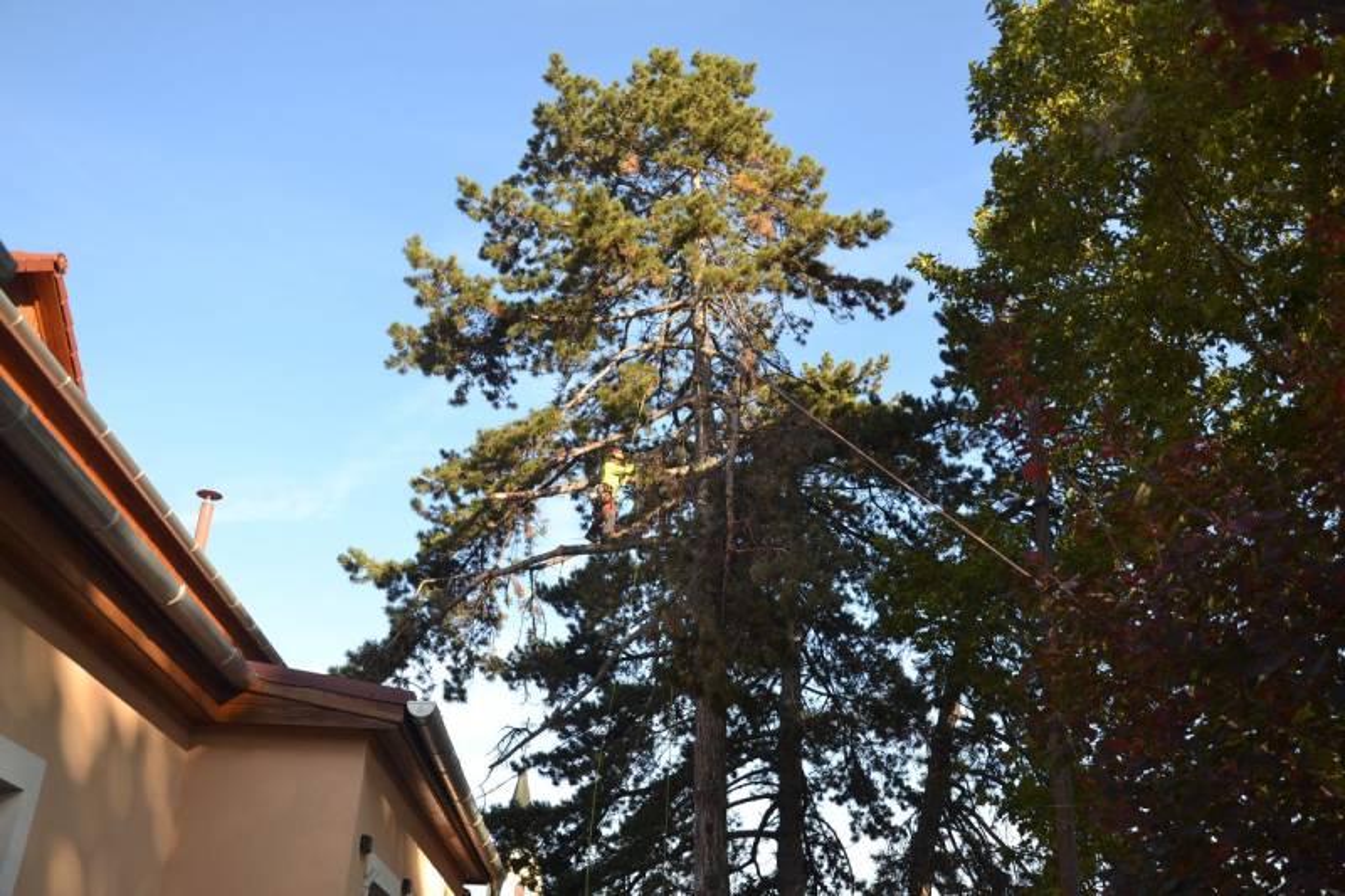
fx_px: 1345
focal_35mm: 36
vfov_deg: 36.9
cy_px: 448
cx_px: 672
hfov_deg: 53.1
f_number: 5.6
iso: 100
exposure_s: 1/125
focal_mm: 24
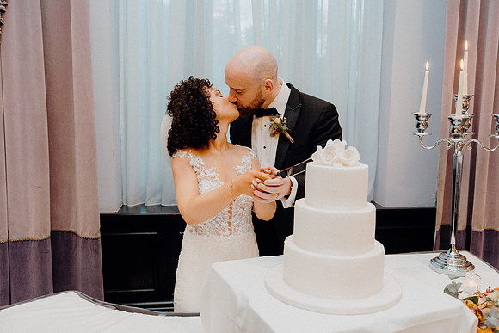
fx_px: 444
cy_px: 166
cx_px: 250
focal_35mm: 32
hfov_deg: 58.7
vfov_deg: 41.1
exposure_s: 1/160
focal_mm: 32
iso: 2500
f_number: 3.5
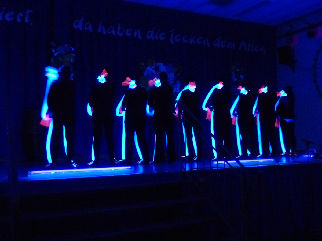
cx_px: 161
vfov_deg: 34.3
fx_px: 391
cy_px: 120
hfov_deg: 44.8
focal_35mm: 42
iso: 1600
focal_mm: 7.6
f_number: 2.8
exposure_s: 1/4
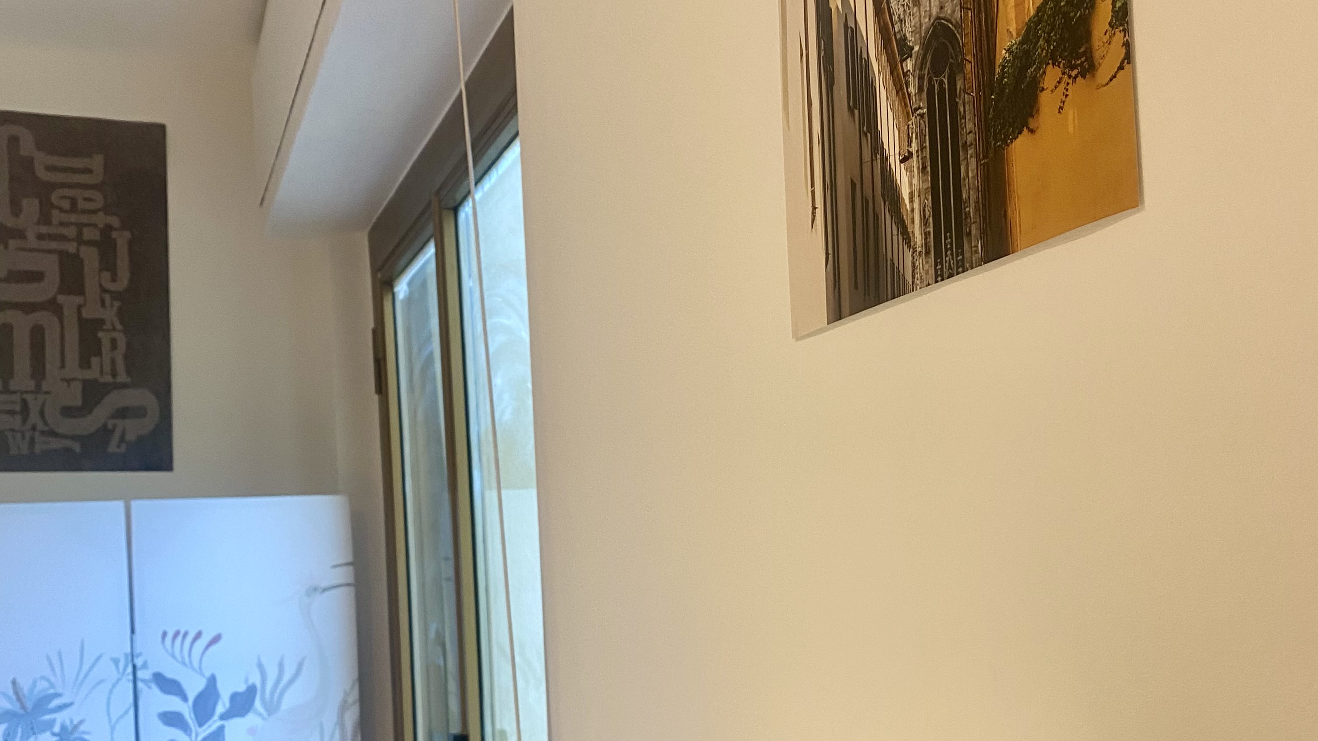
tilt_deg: +3.1
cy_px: 540
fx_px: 1328
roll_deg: +2.8
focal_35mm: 38
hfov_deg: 52.8
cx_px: 662
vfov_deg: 30.8
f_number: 1.8
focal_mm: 4.25
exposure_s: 1/50
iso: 125
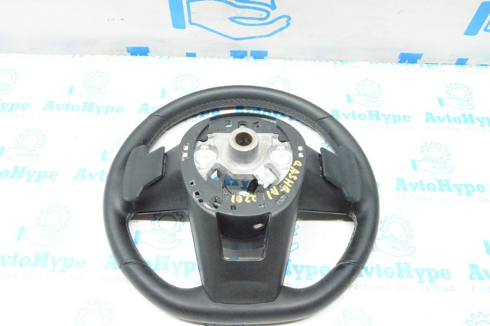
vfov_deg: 45.6
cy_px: 163
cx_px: 245
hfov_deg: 64.6
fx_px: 387
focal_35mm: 28
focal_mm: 19
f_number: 20
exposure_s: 1/60
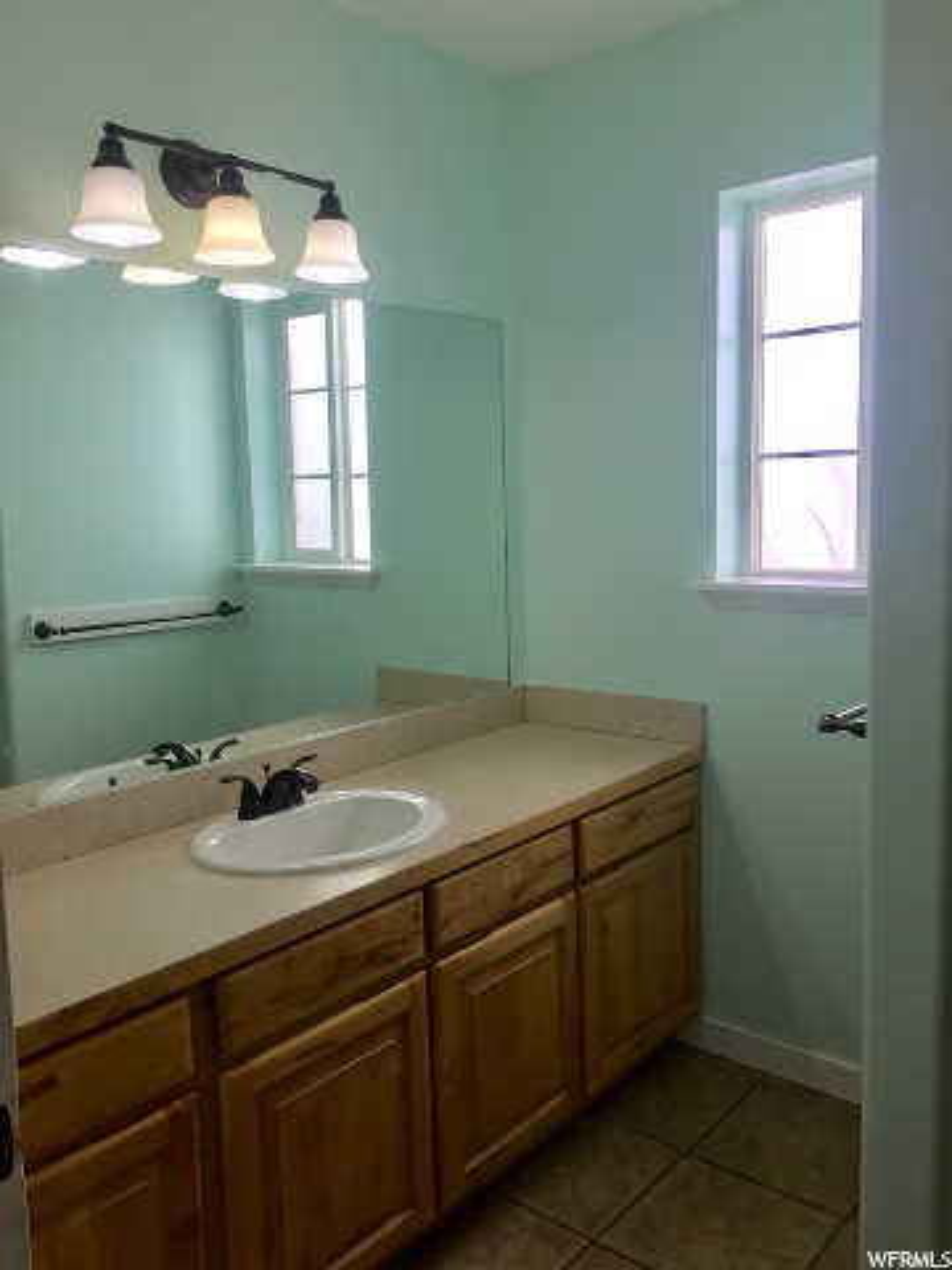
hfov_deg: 48.2
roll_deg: +1.7
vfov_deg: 61.7
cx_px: 476
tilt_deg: -5.6
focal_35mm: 29
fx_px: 1063
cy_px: 635
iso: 32
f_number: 2.2
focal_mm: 4.15
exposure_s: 1/356
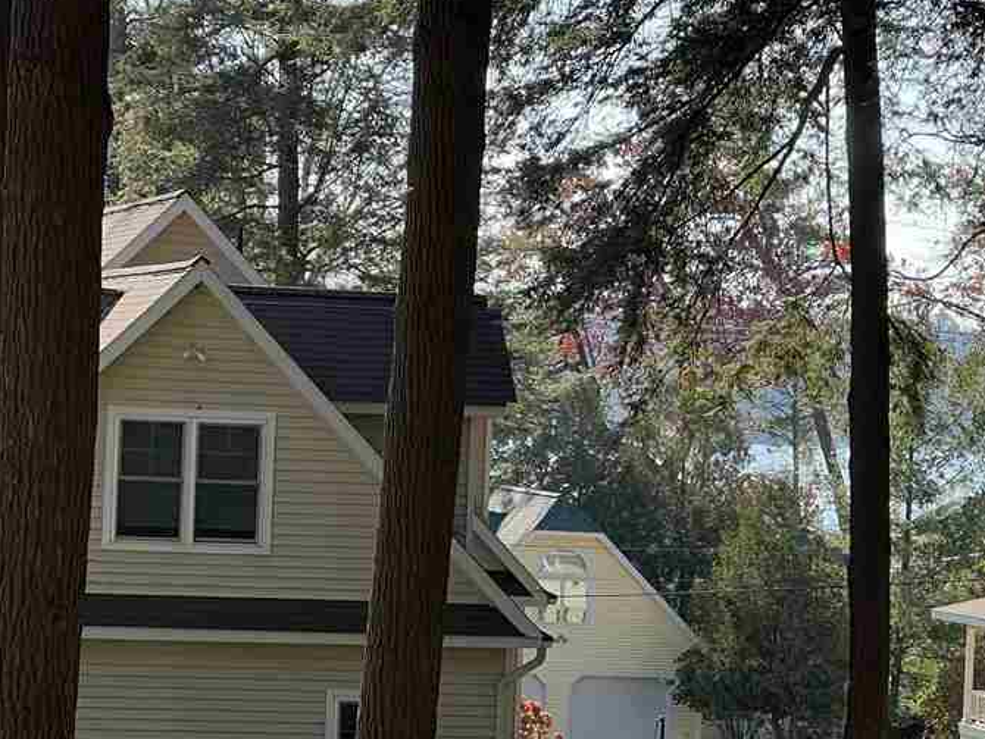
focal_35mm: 147
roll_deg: -2.3
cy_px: 554
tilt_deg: -2.5
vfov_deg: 10.1
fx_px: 4184
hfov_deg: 13.4
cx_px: 690
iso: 32
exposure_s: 1/197
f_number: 2.8
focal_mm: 9
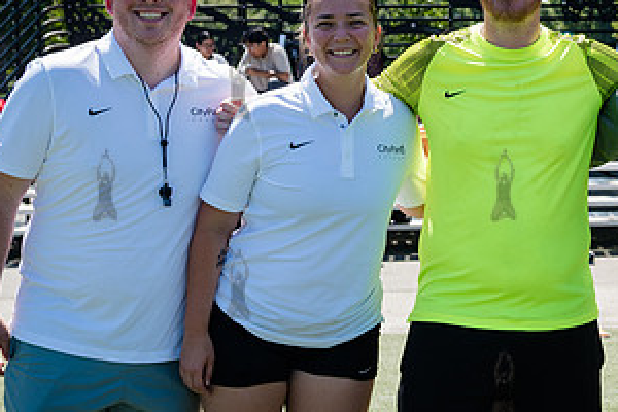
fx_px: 1270
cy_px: 141
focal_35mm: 74
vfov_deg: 18.4
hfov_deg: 26.6
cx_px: 524
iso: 200
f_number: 4
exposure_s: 1/800
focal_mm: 31
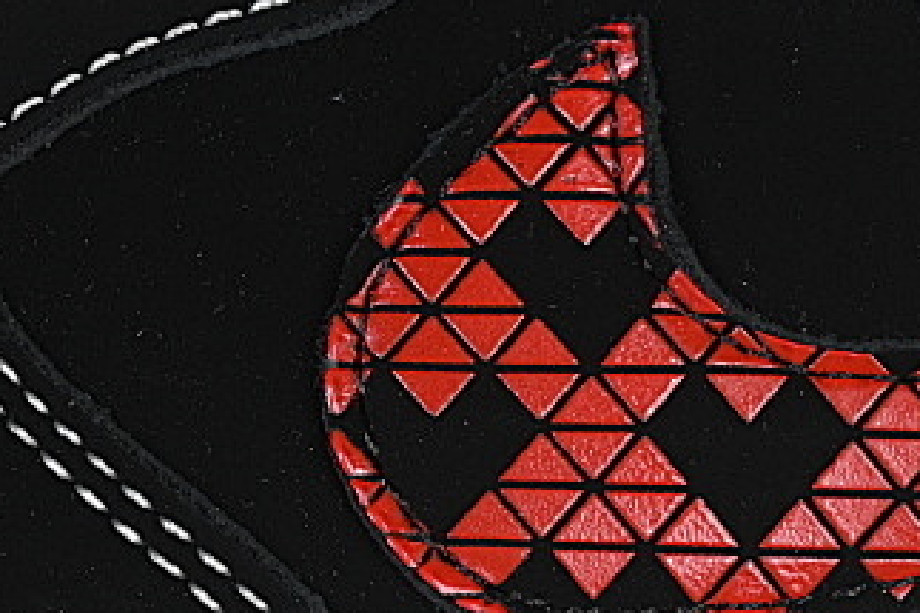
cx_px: 837
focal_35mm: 251
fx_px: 6411
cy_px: 379
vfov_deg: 5.5
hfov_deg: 8.2
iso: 160
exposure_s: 1/40
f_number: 6.3
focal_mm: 50
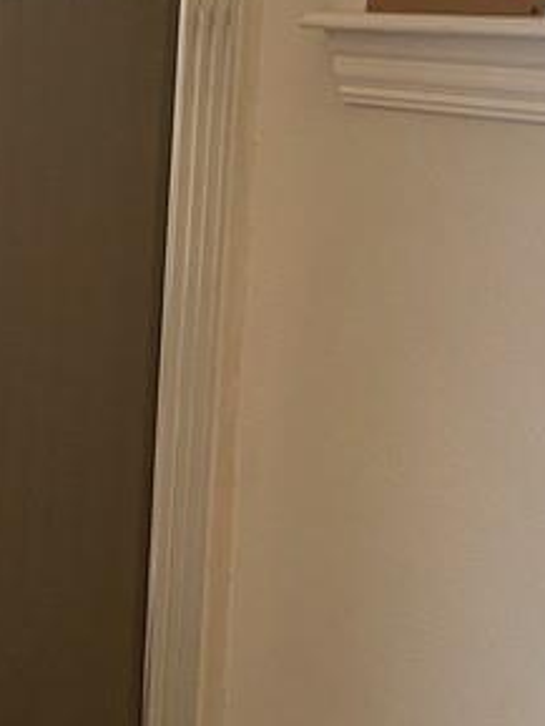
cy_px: 407
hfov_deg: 15.6
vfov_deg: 21.3
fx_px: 1930
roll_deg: -0.7
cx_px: -58
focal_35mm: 92
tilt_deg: -10.9
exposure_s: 1/60
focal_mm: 4.25
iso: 320
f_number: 1.8
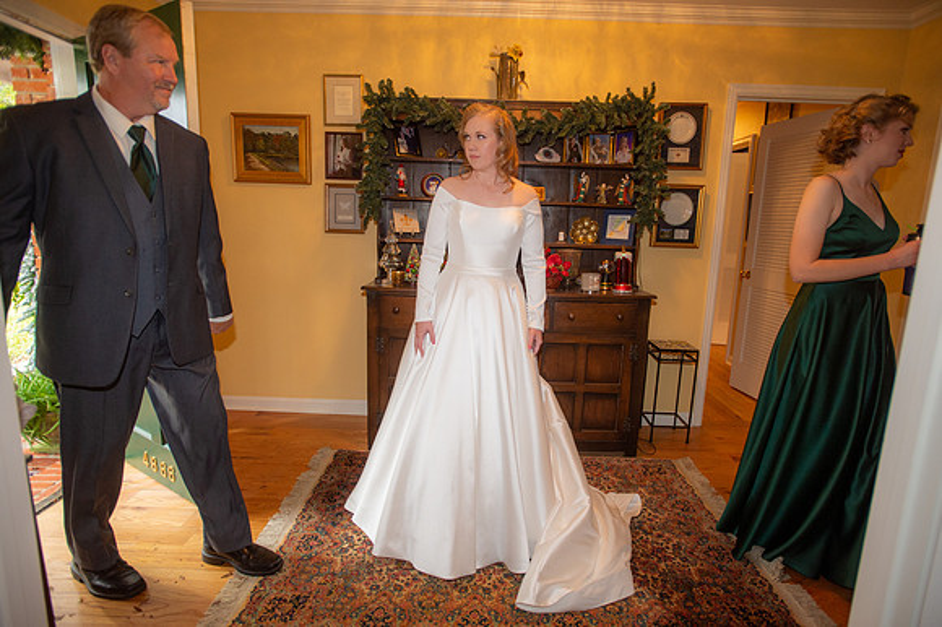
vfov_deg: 61.9
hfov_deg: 84.0
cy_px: 314
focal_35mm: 20
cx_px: 471
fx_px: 523
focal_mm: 20
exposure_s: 1/125
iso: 1250
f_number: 3.2
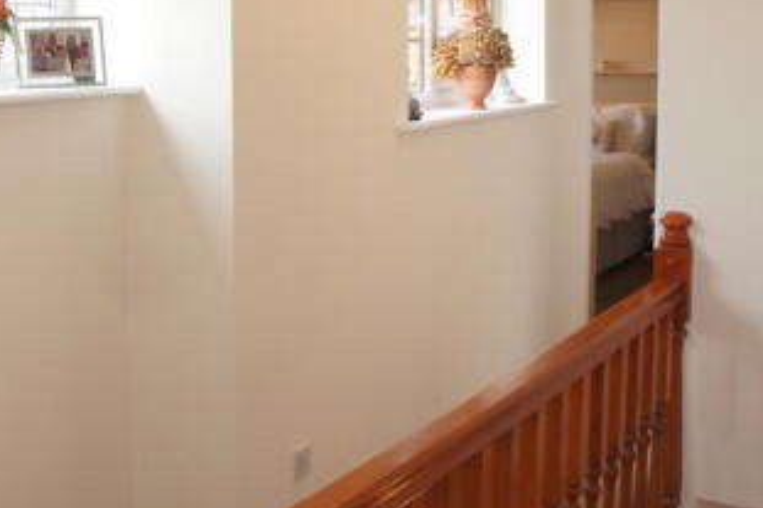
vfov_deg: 23.6
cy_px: 162
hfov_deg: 34.6
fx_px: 1207
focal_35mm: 57
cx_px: 236
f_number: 4
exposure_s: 1/60
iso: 200
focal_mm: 18
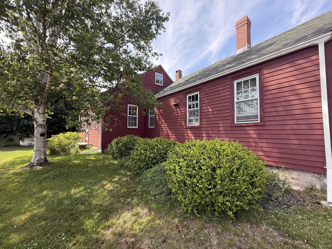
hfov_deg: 102.1
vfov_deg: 85.7
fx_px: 134
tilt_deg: +4.4
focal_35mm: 14
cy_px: 124
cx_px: 166
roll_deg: -0.6
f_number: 2.2
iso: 64
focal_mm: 2.22
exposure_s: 1/253
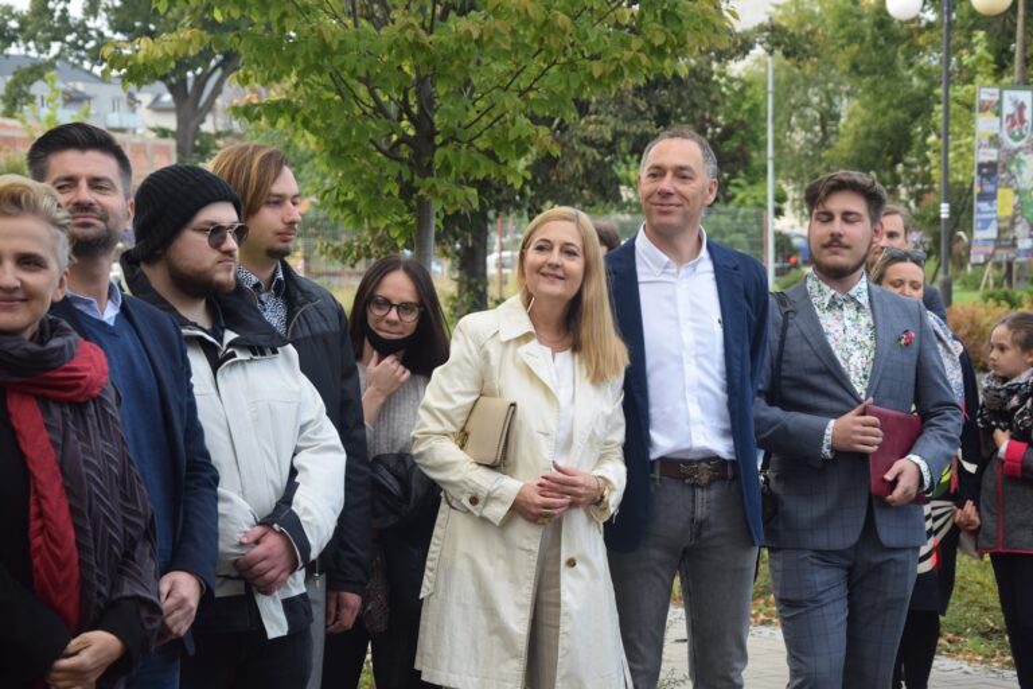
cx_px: 516
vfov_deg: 13.8
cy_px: 344
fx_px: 2841
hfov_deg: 20.6
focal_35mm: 99
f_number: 7.1
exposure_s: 1/200
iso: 400
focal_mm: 66
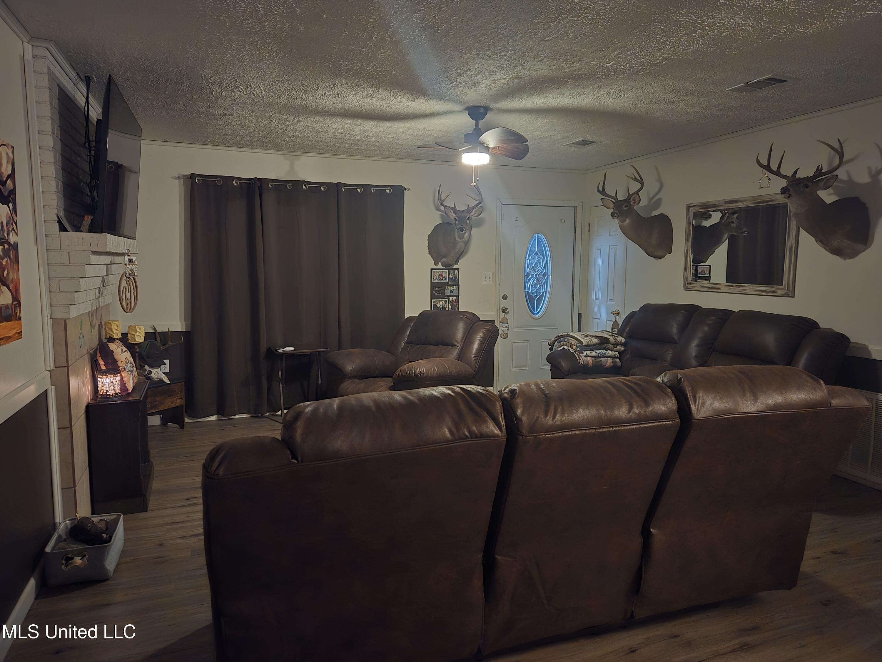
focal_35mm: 23
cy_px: 331
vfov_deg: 58.9
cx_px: 441
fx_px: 586
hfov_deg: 73.9
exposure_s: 1/30
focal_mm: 5.4
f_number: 1.8
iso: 2000
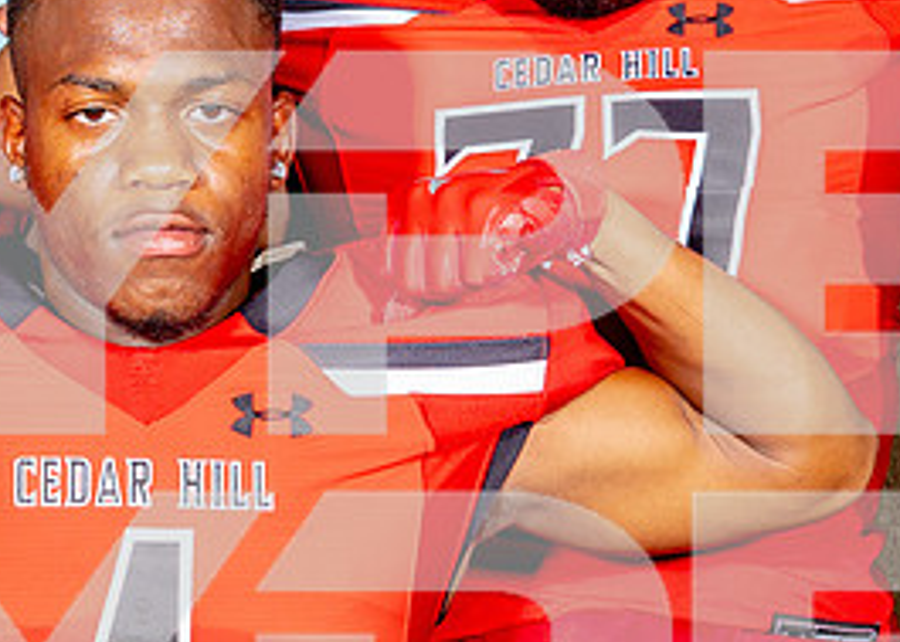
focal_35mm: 74
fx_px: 1891
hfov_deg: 26.4
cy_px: 262
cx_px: 219
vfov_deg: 19.3
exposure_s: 1/125
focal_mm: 24
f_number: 8
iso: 200
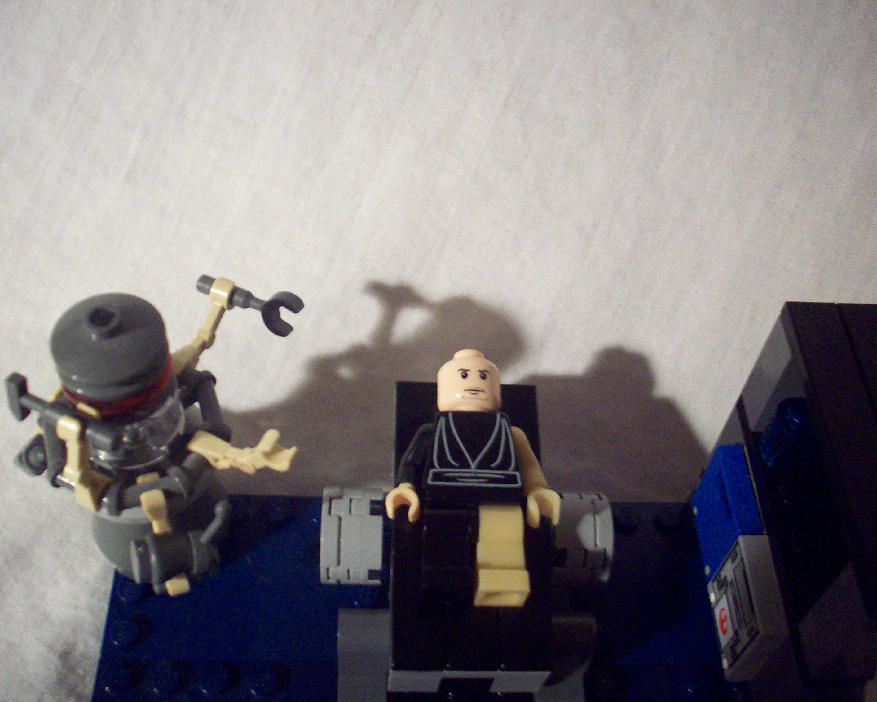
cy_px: 349
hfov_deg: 46.8
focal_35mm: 39
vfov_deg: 38.2
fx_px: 1012
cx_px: 452
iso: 200
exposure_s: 1/8
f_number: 2.8
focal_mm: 6.2
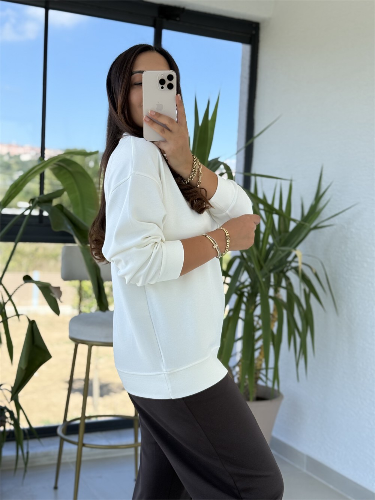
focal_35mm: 48
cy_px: 250
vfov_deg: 39.7
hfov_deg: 30.3
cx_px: 188
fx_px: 693
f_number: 1.78
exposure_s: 1/747
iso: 64
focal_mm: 6.76
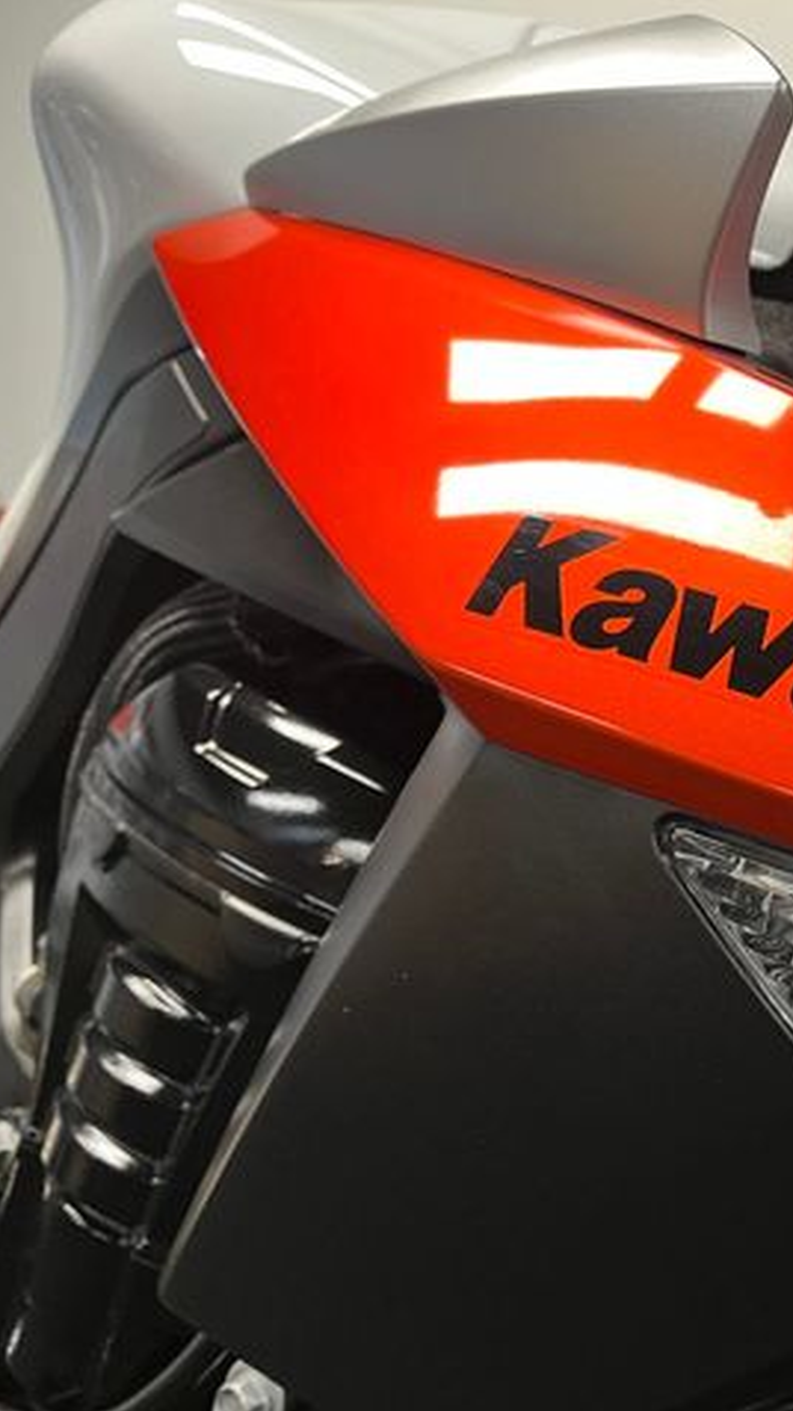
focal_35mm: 38
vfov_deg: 52.8
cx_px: 911
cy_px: 704
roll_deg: +0.3
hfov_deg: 27.9
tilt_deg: +2.0
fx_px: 1422
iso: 200
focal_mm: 5.1
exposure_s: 1/50
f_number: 1.6
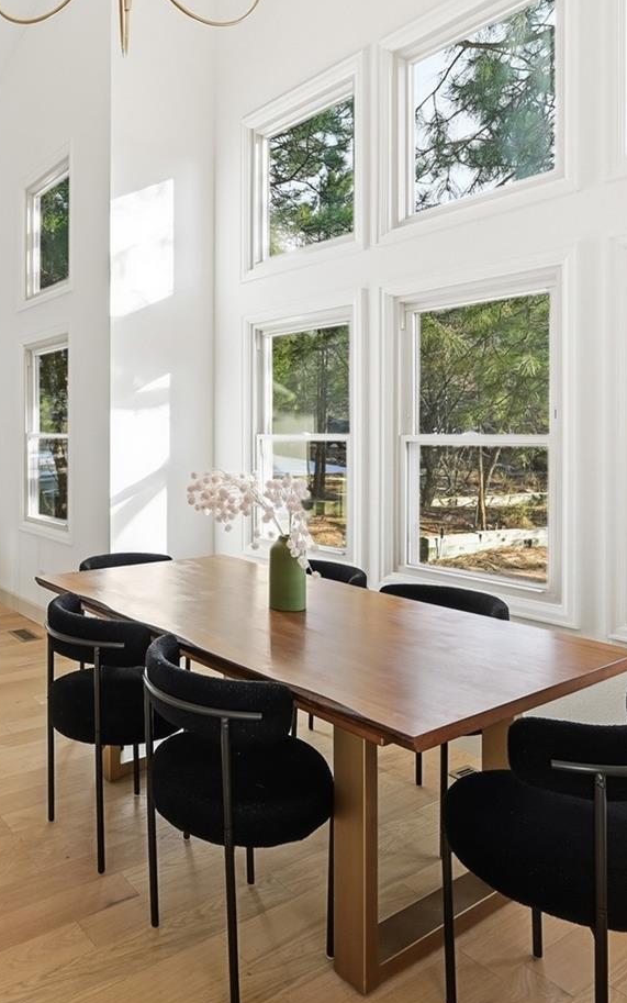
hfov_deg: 47.1
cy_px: 442
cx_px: 142
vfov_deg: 72.3
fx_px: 683
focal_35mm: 25
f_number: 8
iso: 400
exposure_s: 1/1600
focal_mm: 14
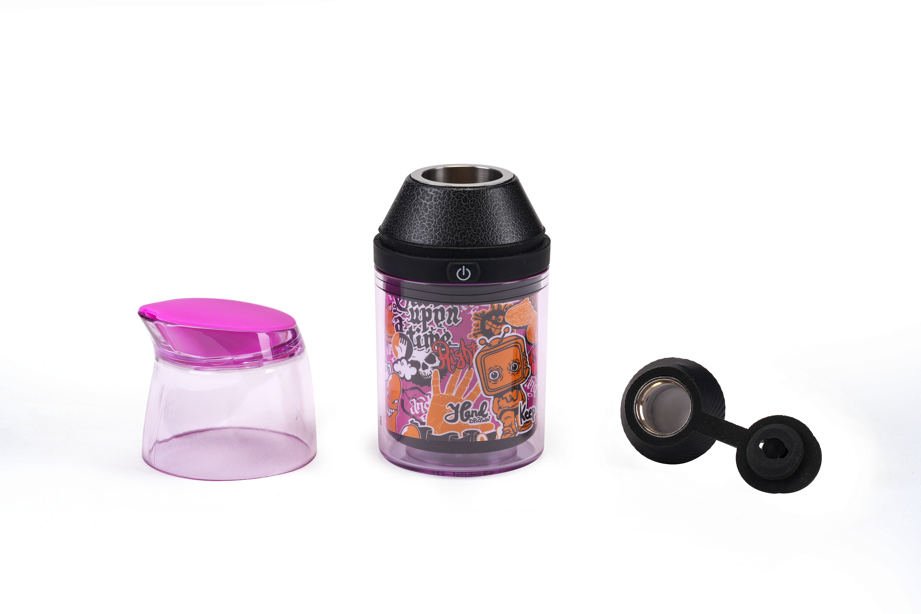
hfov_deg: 19.5
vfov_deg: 13.0
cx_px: 460
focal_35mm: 105
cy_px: 307
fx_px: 2686
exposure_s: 1/160
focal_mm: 105
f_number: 14
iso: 125
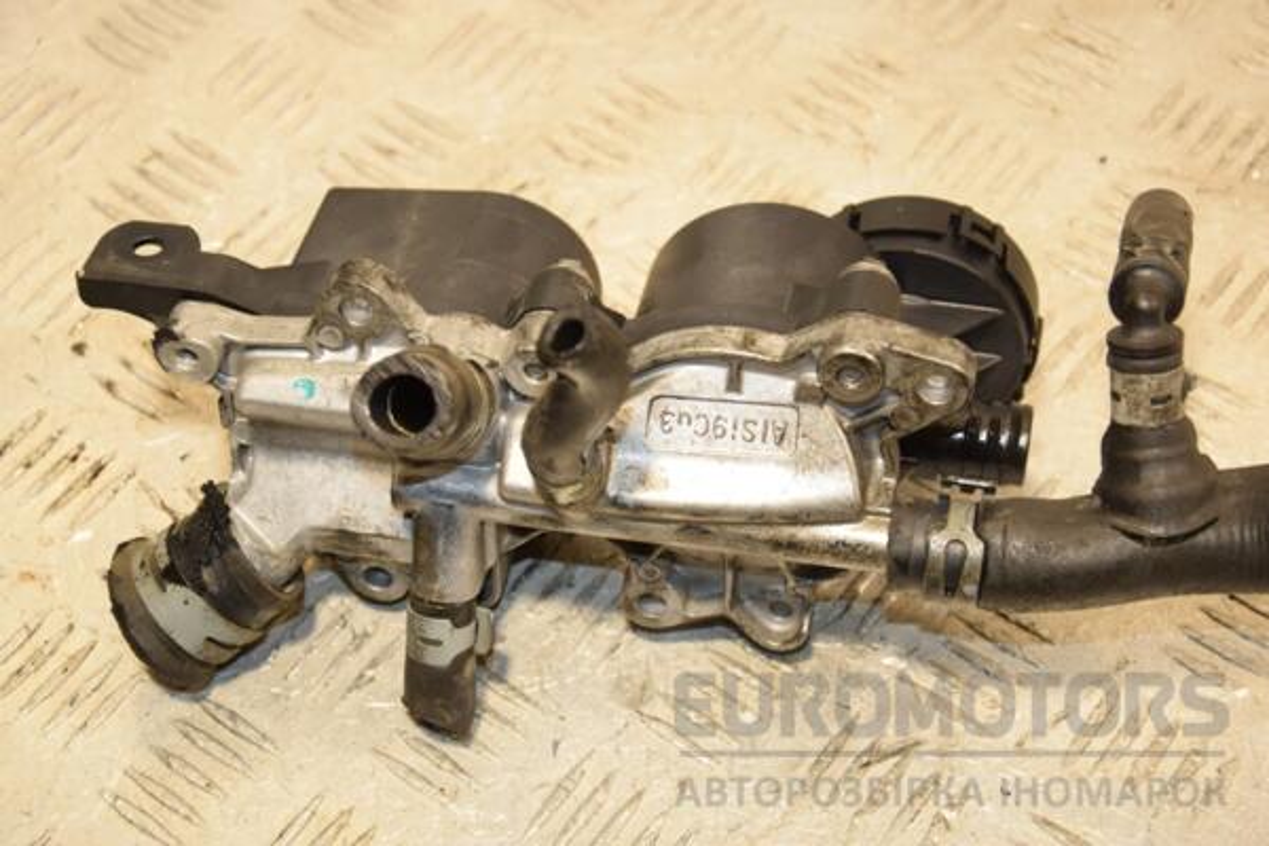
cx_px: 634
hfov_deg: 26.0
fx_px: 2749
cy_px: 423
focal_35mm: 78
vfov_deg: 17.5
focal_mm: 52
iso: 800
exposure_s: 1/200
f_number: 5.6
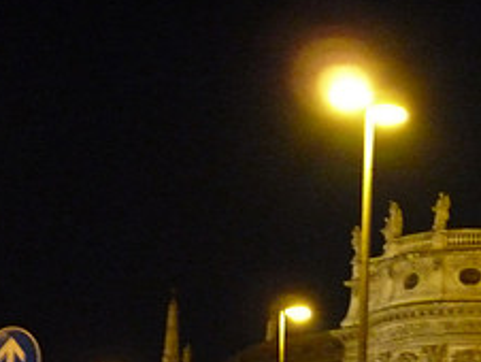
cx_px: 536
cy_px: 382
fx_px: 1711
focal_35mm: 123
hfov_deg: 15.6
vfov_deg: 11.9
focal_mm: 7.9
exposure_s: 1/3.2
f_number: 3.8
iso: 800
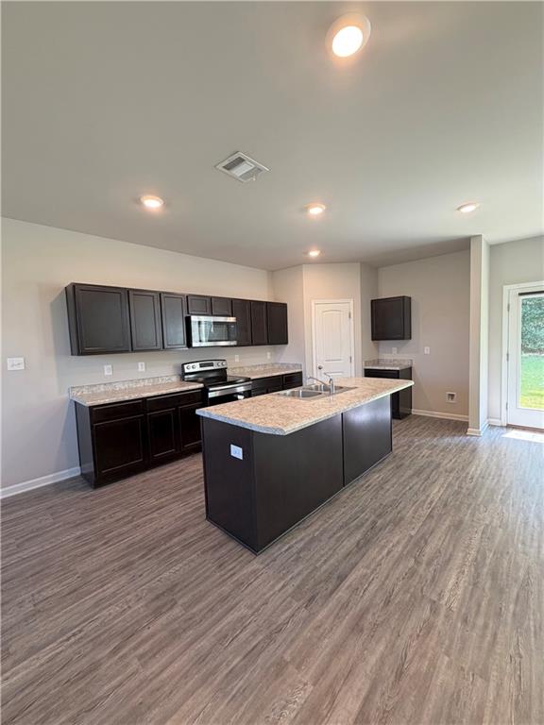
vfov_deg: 102.1
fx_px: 293
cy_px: 362
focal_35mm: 14
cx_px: 272
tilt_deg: -3.9
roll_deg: +2.3
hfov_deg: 85.7
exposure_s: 1/60
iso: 200
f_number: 2.2
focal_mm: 2.22
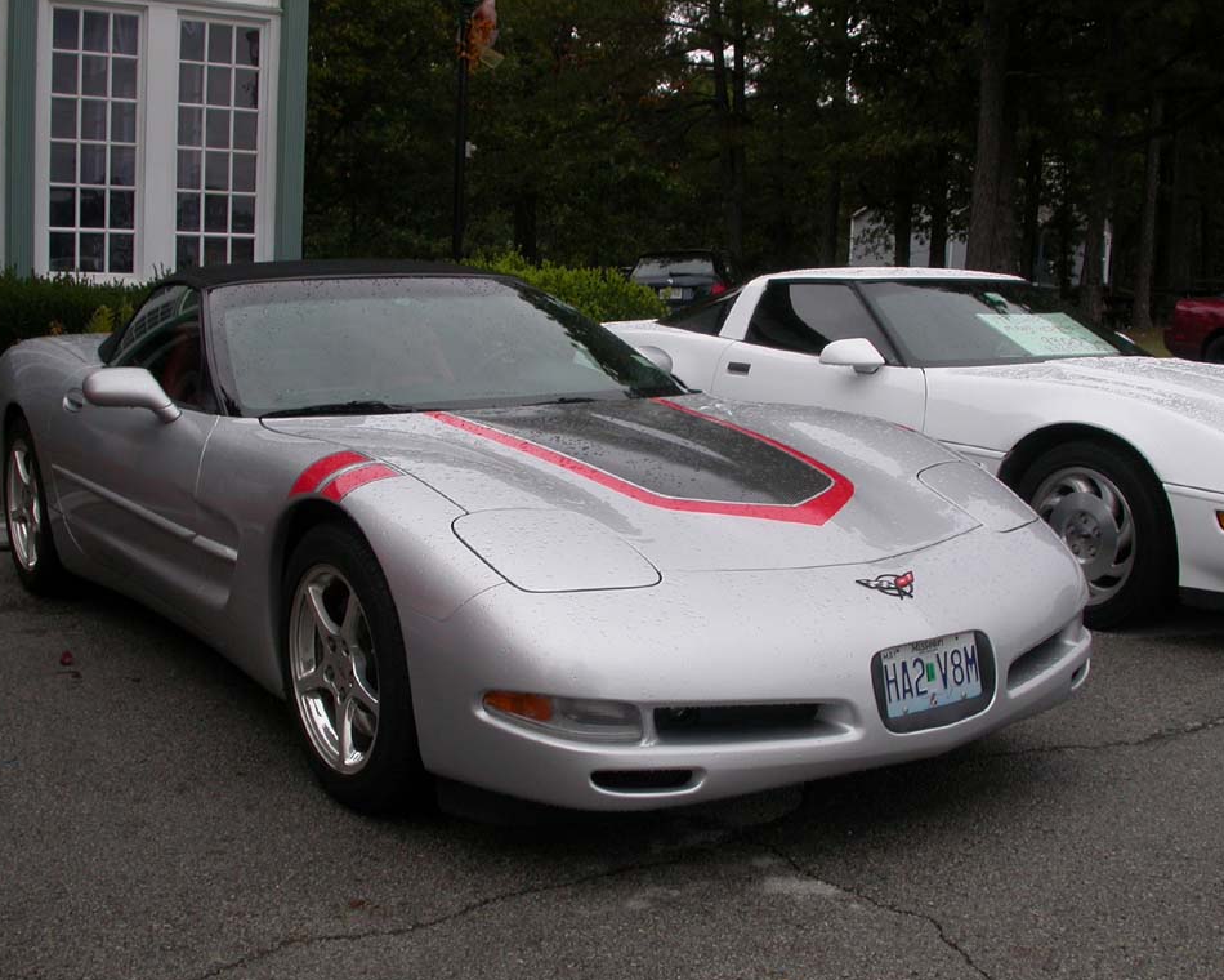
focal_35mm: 40
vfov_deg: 37.3
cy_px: 493
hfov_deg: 45.8
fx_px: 1449
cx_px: 577
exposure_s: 1/238
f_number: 6
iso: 100
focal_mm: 7.85
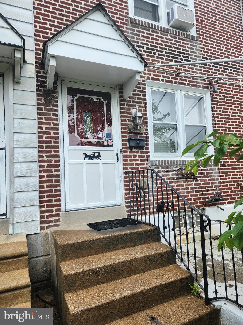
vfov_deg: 73.9
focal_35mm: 23
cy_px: 162
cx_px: 122
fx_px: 215
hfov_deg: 58.9
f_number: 1.8
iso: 20
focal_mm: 5.4
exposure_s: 1/211
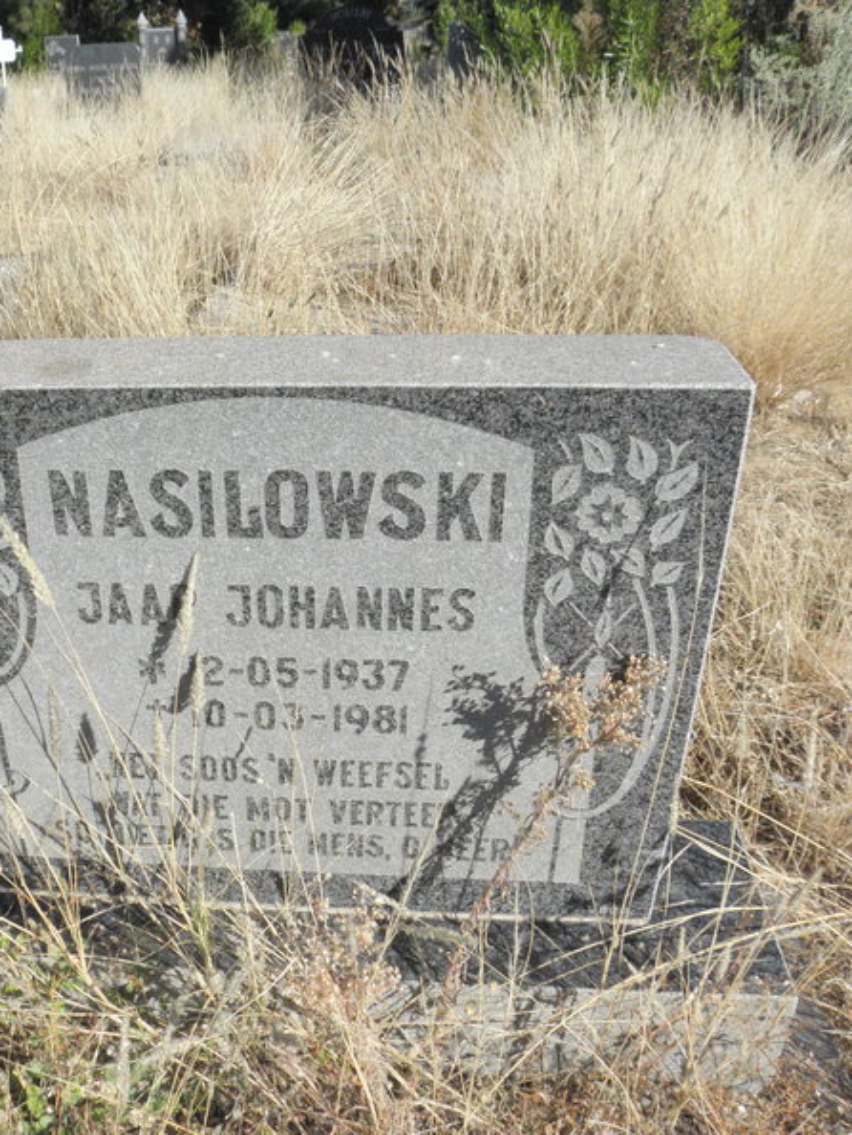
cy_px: 571
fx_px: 1148
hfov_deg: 39.2
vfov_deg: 52.6
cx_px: 174
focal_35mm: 35
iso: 200
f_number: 6.3
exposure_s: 1/800
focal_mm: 4.6
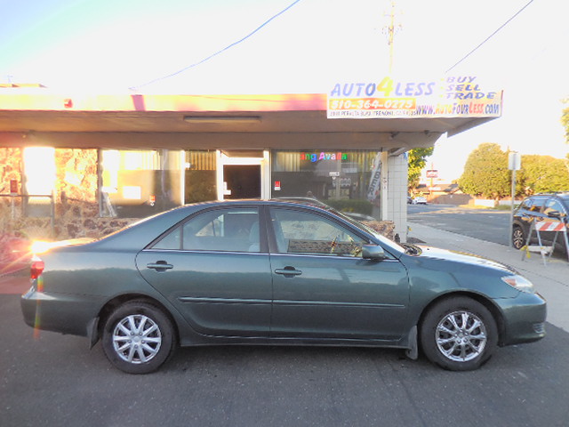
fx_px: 411
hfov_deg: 69.4
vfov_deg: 54.9
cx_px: 284
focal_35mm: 25
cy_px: 214
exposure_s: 1/250
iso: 250
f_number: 3.3
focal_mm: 4.5
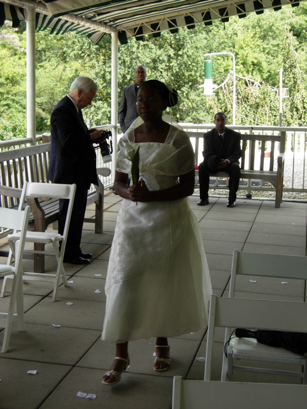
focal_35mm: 62
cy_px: 204
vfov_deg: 31.2
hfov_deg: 23.6
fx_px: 734
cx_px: 154
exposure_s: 1/124
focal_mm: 12.9
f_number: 3.9
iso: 50
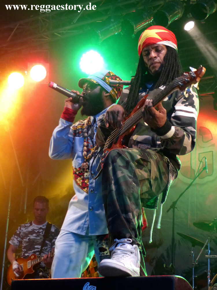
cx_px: 108
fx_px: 434
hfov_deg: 28.1
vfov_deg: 36.8
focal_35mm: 52
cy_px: 145
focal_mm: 9.4
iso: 400
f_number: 2.8
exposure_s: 1/60
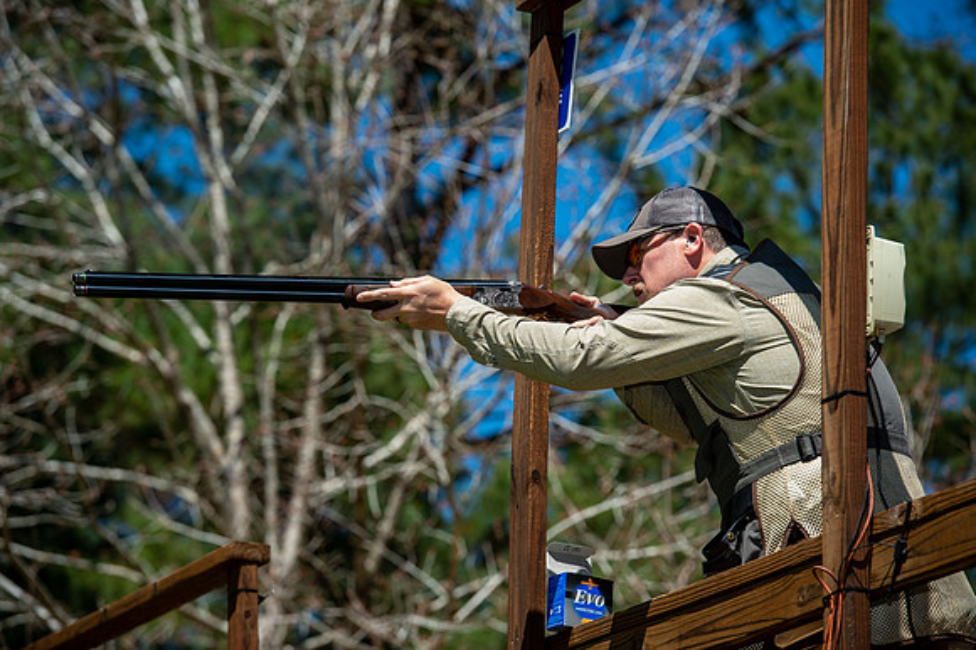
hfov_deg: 12.1
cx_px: 488
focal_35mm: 170
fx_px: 4606
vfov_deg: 8.1
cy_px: 325
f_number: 6.3
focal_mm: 170
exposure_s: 1/250
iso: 80
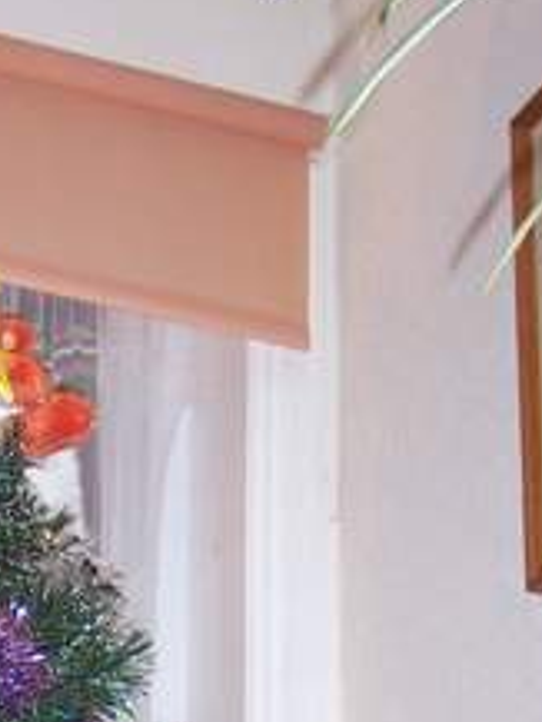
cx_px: -96
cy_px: 1041
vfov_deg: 16.2
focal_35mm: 112
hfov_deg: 12.9
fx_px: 2336
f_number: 2.8
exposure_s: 1/30
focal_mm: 8
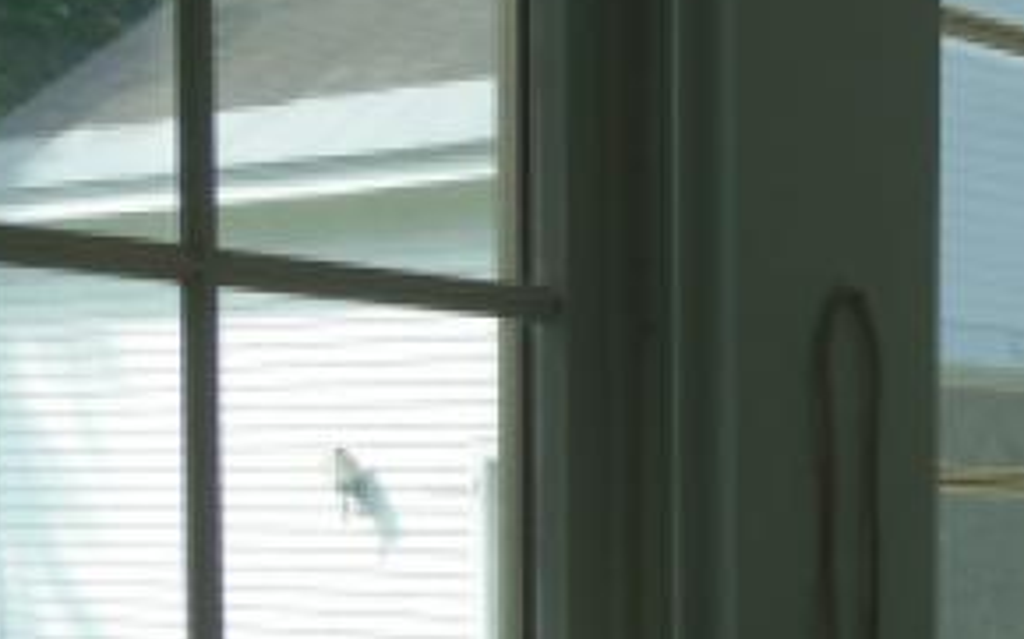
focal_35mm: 90
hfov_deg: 19.6
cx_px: 1589
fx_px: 2511
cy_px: 909
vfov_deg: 13.8
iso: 64
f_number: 2.9
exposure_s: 1/160
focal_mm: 4.3
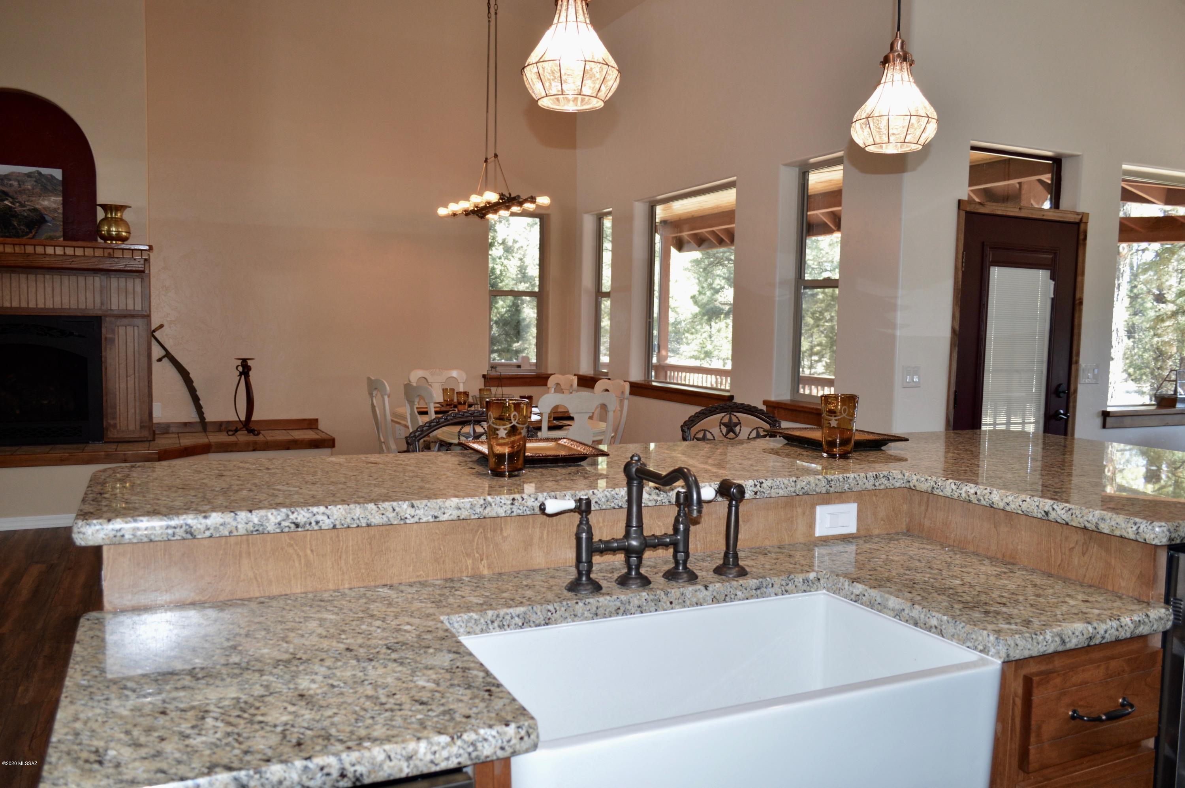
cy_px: 394
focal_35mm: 27
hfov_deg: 67.4
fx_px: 888
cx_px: 592
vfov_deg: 47.8
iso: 400
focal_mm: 18
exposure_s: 1/60
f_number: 4
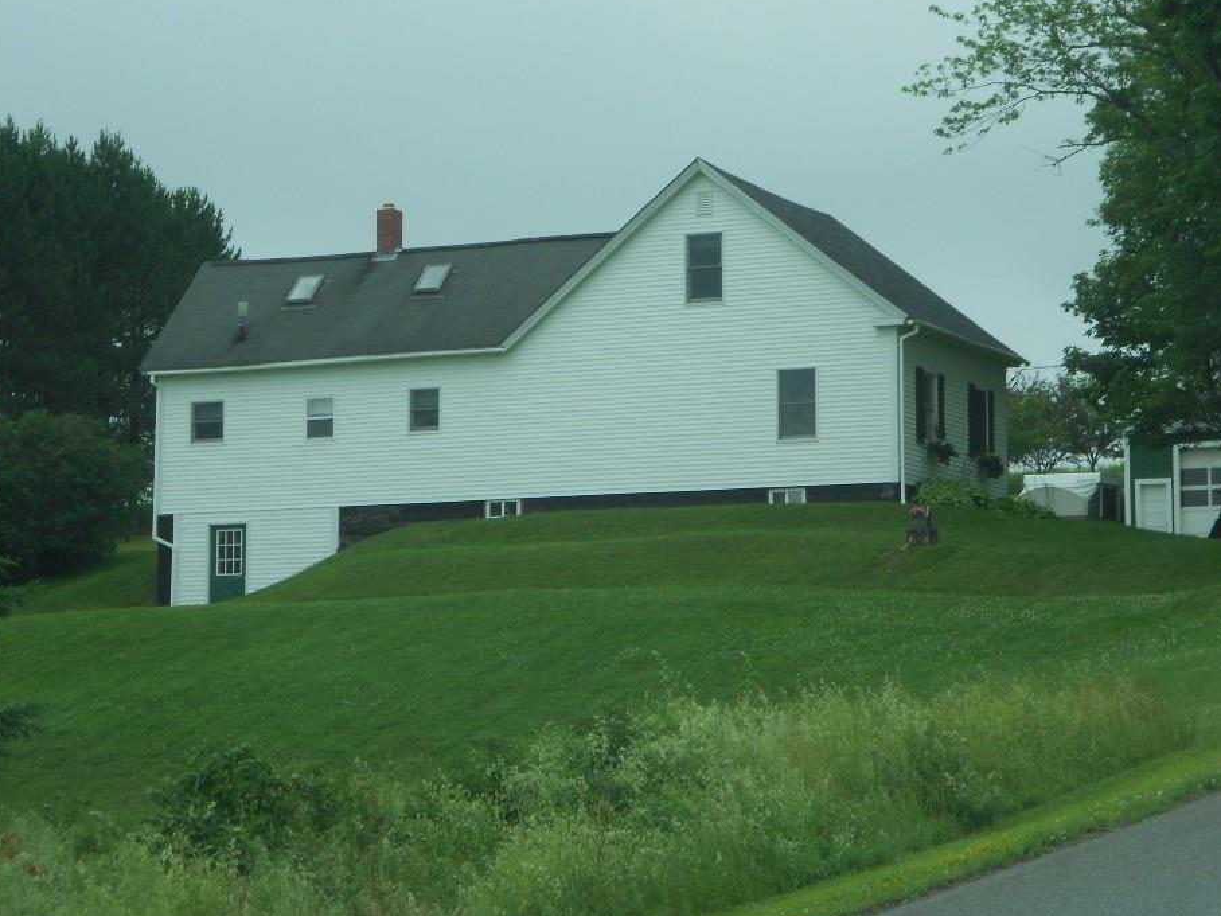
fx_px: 3421
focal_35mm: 97
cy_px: 413
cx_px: 615
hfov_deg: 20.2
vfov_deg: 15.2
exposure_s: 1/100
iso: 80
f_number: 6.3
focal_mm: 15.4
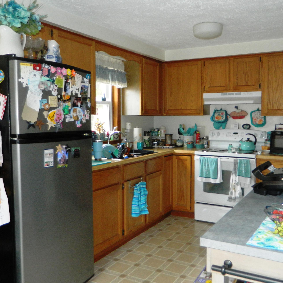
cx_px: 157
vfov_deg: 48.5
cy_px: 142
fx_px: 314
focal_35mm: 34
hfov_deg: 48.4
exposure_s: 1/30
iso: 200
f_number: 3.1
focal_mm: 4.5
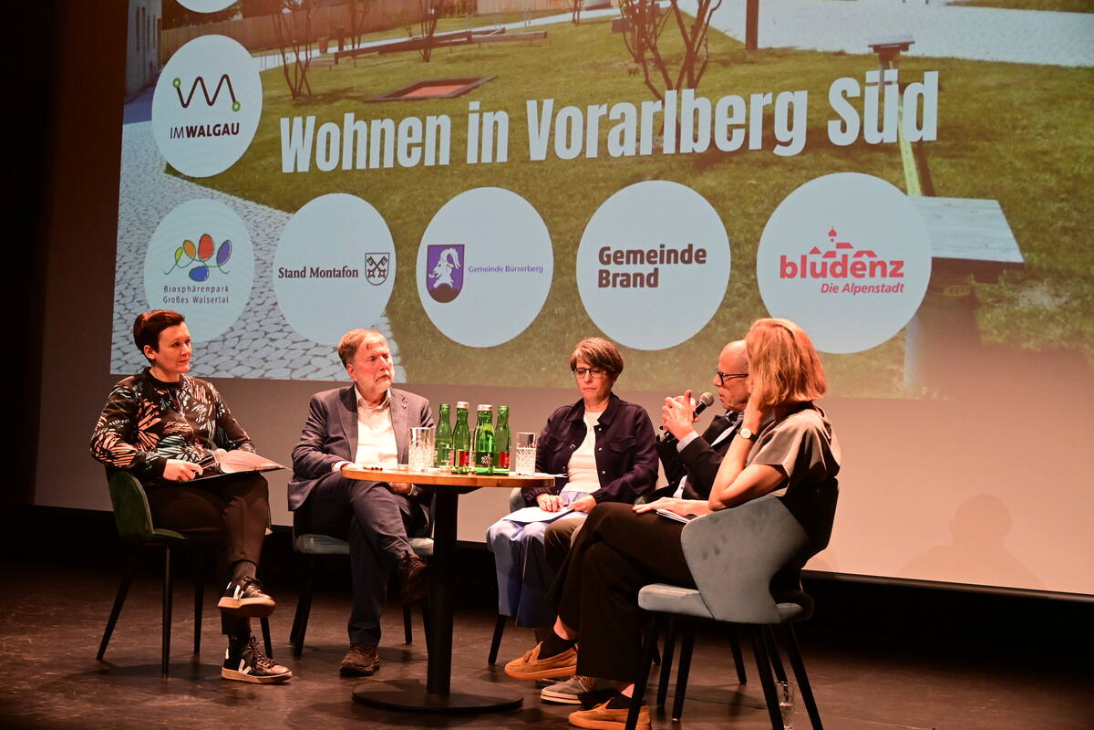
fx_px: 1595
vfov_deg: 25.8
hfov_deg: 37.9
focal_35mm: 52
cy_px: 365
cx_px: 547
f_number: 5.6
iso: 2500
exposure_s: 1/125
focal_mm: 35
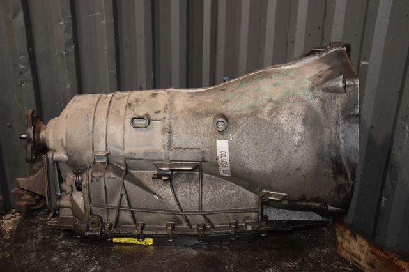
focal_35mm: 38
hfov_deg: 51.3
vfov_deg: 35.5
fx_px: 426
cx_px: 204
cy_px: 136
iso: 800
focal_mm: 25
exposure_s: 1/60
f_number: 5
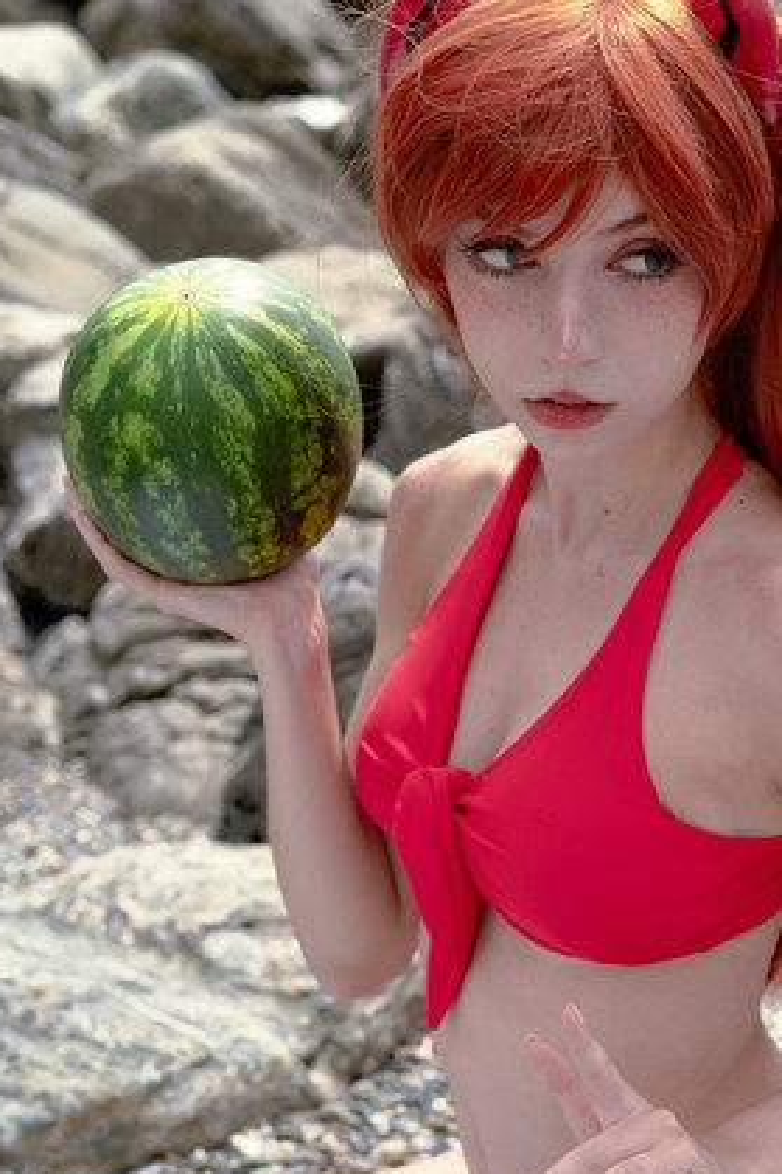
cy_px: 535
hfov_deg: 16.8
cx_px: 531
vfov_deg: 25.1
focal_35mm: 81
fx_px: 2641
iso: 80
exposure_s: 1/1000
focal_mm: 35
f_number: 3.2
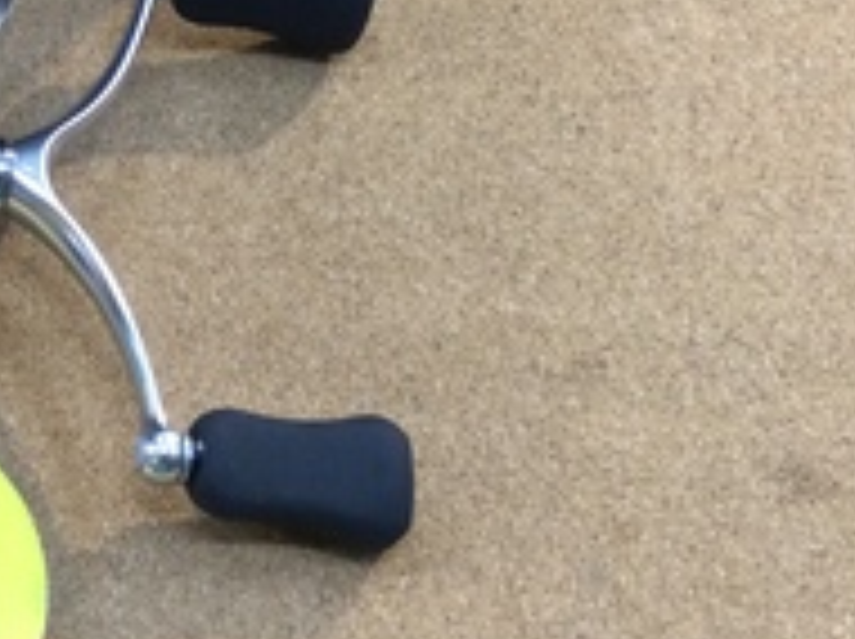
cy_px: -153
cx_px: -108
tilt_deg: -53.6
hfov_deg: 19.2
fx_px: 2418
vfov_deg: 14.5
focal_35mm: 98
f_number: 2.4
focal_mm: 3.3
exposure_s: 1/30
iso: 50
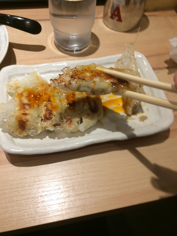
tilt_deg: -59.3
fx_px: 198
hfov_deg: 48.2
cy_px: 118
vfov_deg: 61.7
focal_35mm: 29
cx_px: 88
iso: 40
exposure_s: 1/60
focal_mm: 4.15
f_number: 2.2
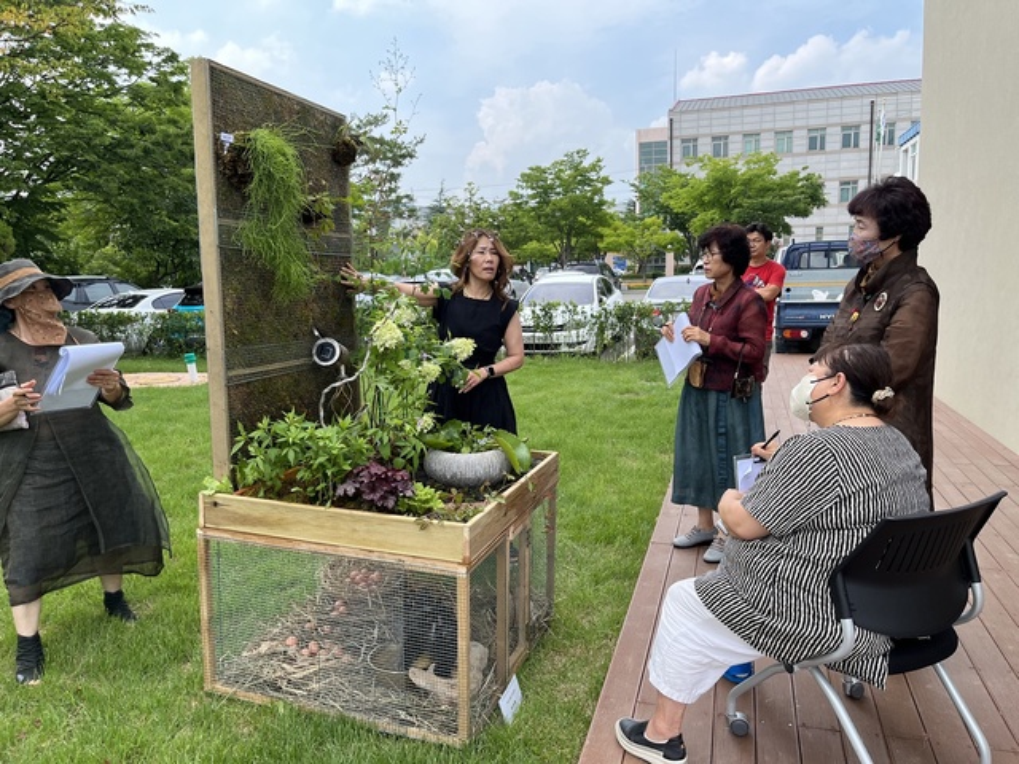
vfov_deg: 53.1
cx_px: 510
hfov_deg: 67.3
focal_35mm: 26
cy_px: 382
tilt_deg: -9.9
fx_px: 765
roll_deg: +1.2
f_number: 1.6
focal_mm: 5.1
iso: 50
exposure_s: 1/1355
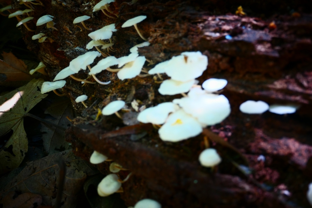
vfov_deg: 41.1
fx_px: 277
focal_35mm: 32
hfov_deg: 58.7
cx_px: 156
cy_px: 104
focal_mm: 11.7
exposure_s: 1/80
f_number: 3.6
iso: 320
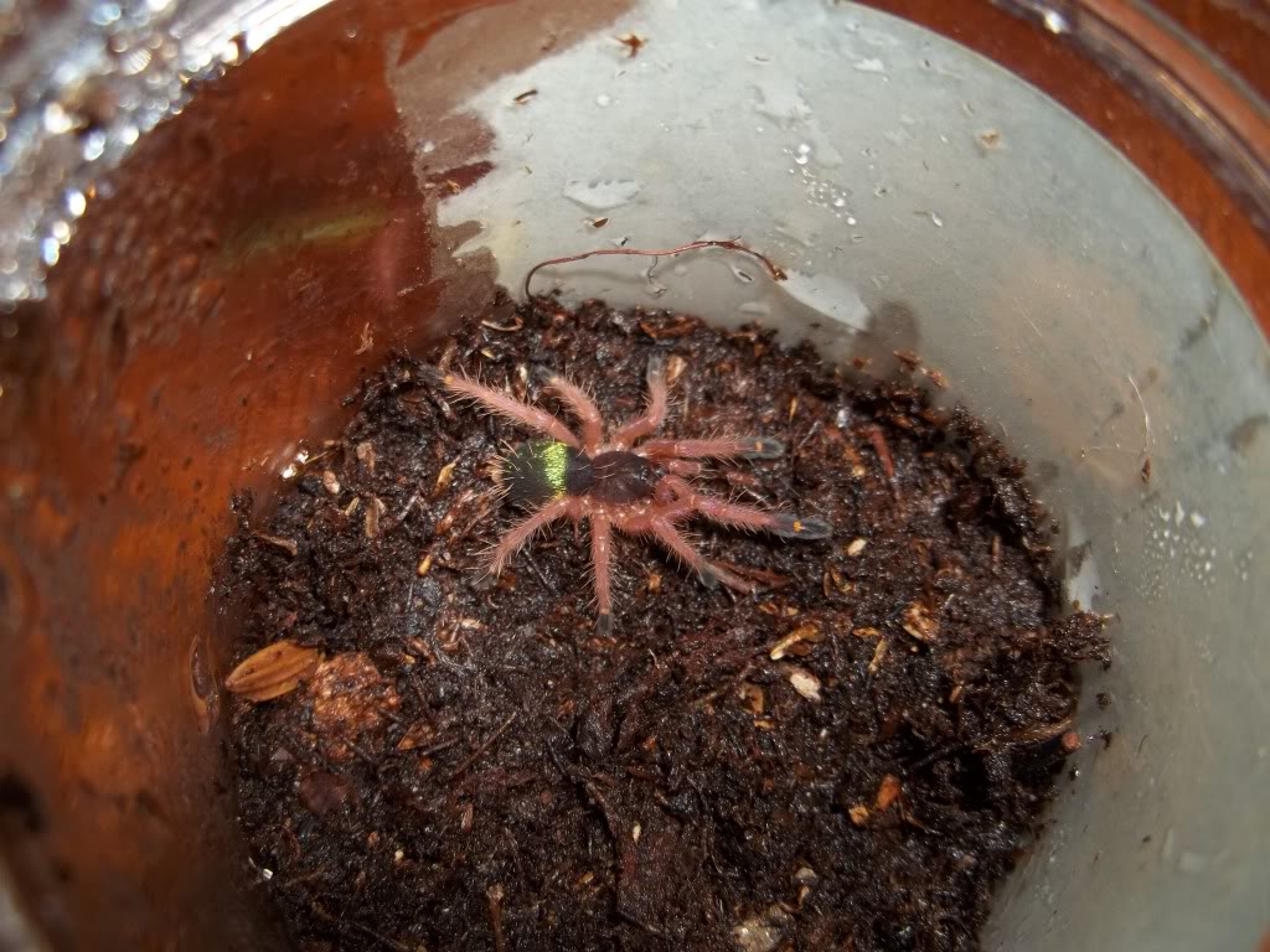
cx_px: 635
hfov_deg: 55.4
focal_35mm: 33
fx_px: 1211
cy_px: 476
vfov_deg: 42.9
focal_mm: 5.9
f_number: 3.3
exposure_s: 1/30
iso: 64
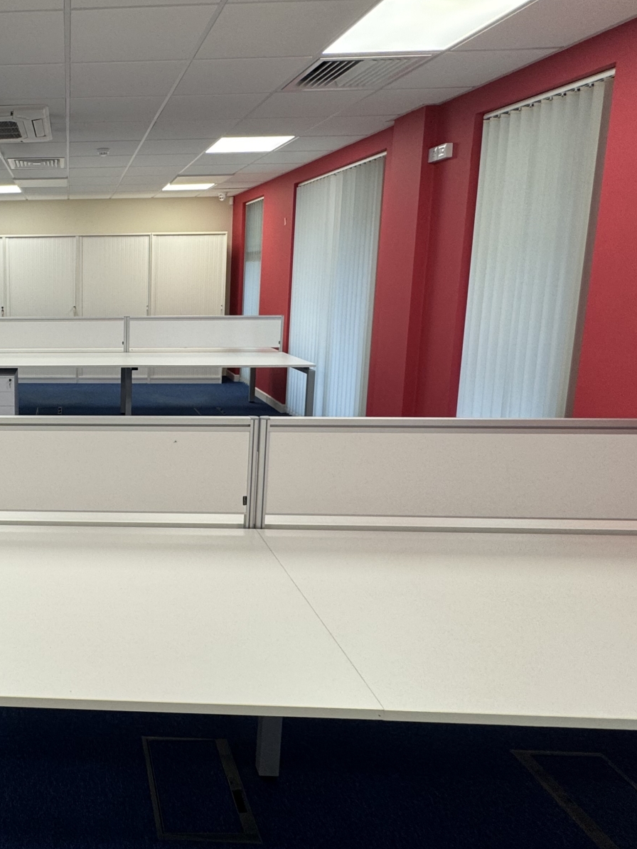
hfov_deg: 48.8
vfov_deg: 71.2
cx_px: 30
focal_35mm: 24
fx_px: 589
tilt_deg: -8.6
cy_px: 359
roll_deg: +0.5
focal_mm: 2.22
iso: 100
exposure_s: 1/100
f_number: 2.2
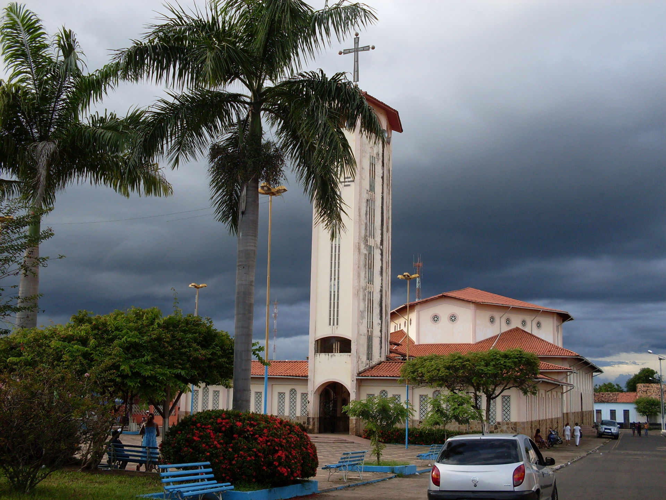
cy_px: 250
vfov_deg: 37.7
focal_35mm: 38
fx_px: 731
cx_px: 333
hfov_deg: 49.0
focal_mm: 6.3
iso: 80
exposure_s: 1/350
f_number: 2.8
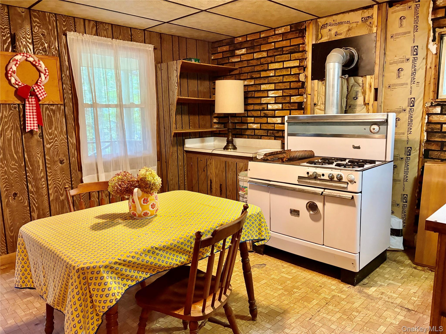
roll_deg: +1.4
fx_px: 335
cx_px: 223
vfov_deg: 53.1
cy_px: 167
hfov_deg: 67.3
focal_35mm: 26
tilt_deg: -8.0
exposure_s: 1/40
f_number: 1.6
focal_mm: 5.96
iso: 500
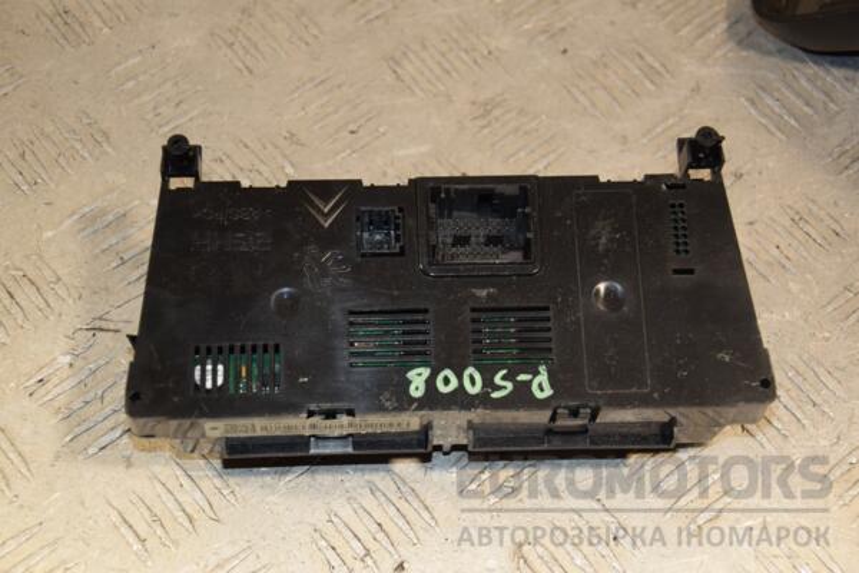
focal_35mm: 75
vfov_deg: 18.2
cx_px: 430
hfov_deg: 27.0
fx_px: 1789
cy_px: 286
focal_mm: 50
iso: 800
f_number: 5
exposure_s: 1/200
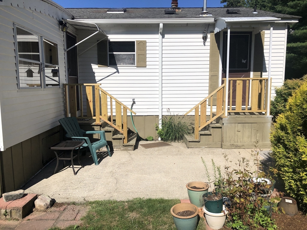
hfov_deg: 63.4
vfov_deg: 49.7
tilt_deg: -5.6
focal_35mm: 28
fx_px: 248
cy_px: 115
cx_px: 154
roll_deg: +0.7
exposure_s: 1/4878
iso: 25
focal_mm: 4
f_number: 1.8
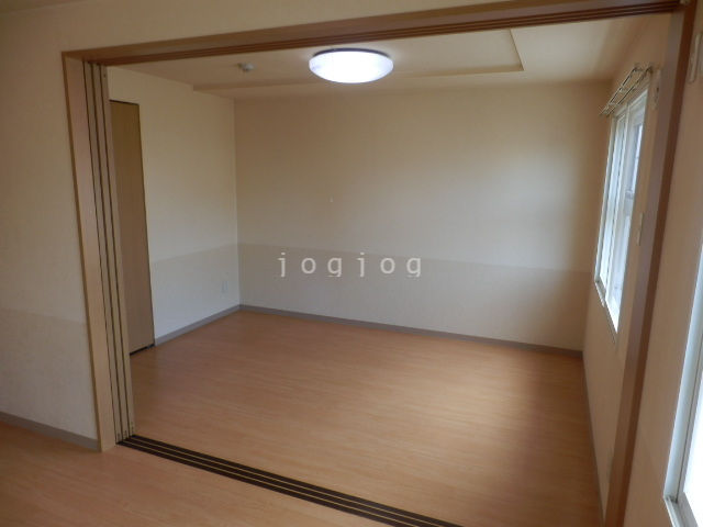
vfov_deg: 56.8
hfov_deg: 71.6
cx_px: 352
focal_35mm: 24
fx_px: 487
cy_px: 264
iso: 80
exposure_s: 1/40
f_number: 3
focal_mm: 4.2
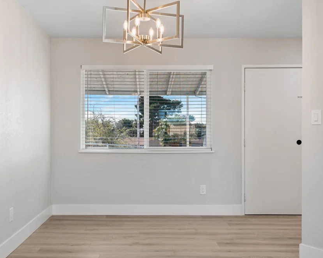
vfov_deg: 41.2
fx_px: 344
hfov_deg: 50.0
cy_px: 130
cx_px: 134
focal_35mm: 36
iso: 500
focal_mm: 31
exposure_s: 1/200
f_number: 8
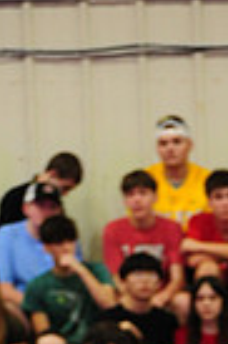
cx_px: 398
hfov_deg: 3.8
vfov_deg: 5.6
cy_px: 726
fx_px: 3419
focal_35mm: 359
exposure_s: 1/60
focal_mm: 85
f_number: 7.1
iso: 2000
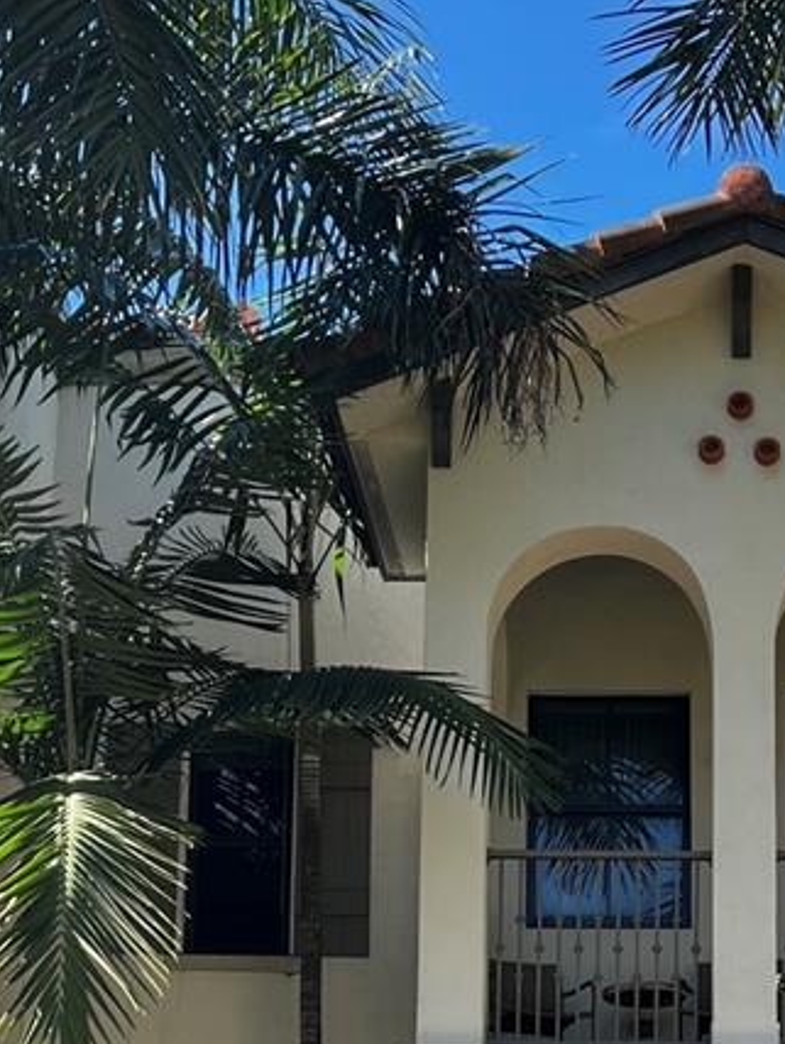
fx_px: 2204
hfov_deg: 19.9
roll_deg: -0.8
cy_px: 1110
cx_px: 668
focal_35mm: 73
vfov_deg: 25.0
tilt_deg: +11.3
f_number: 1.5
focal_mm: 5.7
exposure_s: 1/791
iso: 50
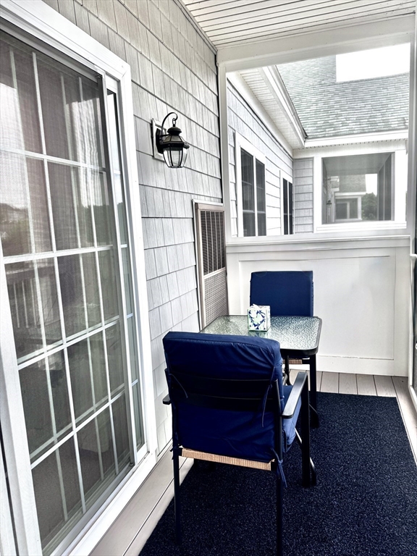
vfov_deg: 71.6
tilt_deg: -8.3
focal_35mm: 24
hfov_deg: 56.8
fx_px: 385
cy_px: 278
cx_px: 208
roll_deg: +3.4
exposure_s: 1/140
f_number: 1.78
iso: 64
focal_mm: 6.76
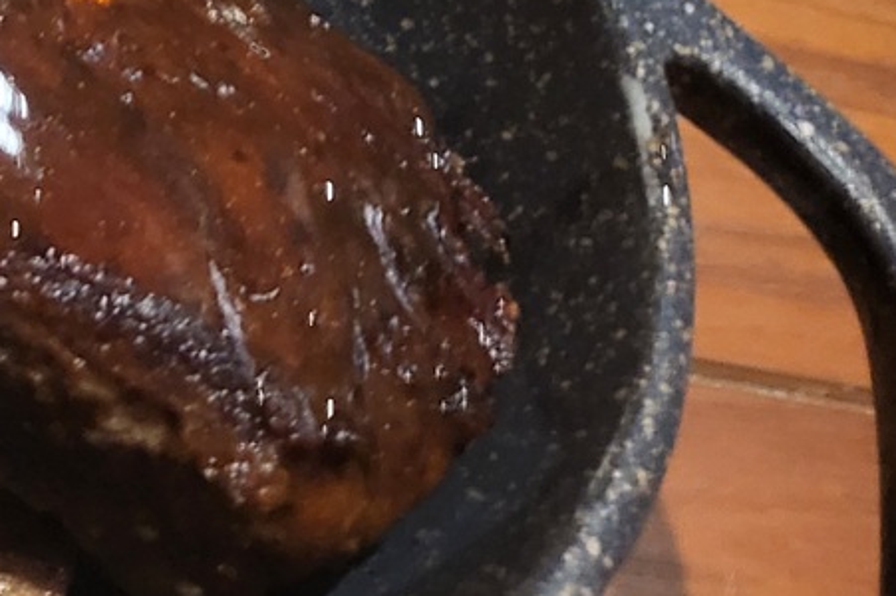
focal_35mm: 90
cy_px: -398
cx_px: -385
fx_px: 2238
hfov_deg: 20.0
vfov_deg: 13.9
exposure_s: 1/24
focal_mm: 4.25
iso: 640
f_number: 1.8
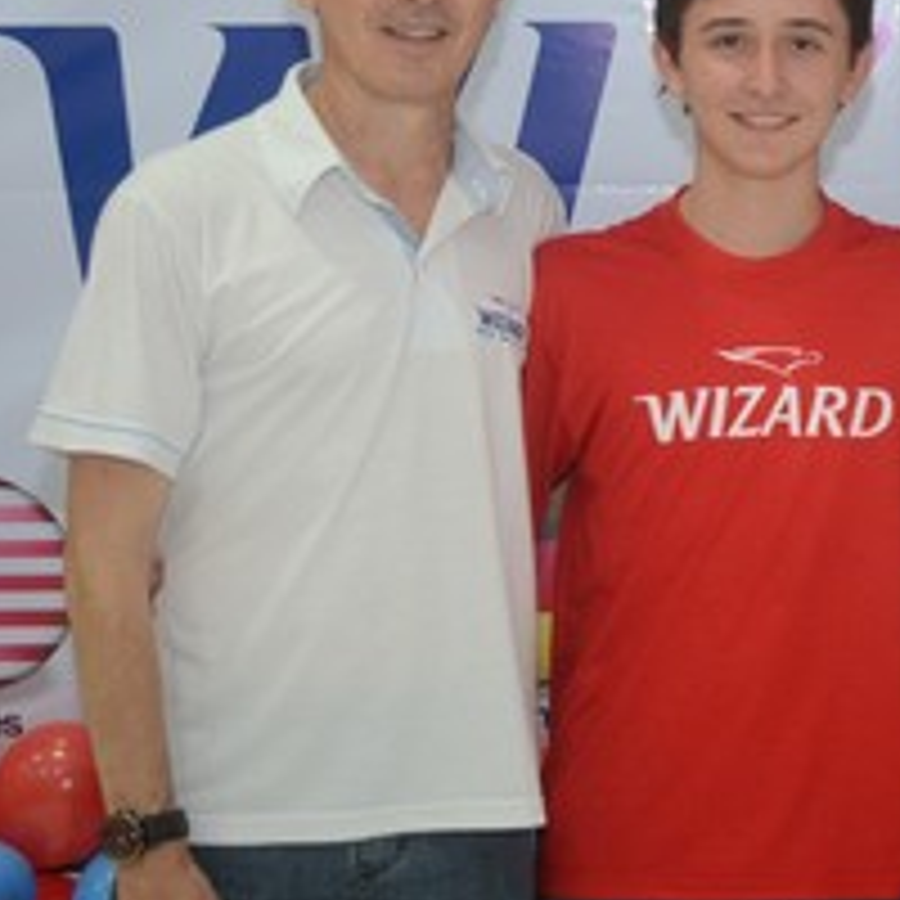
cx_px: 976
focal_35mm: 92
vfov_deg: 18.9
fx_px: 2706
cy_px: 387
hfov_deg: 18.2
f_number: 4.2
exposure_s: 1/125
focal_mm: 32
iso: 1600
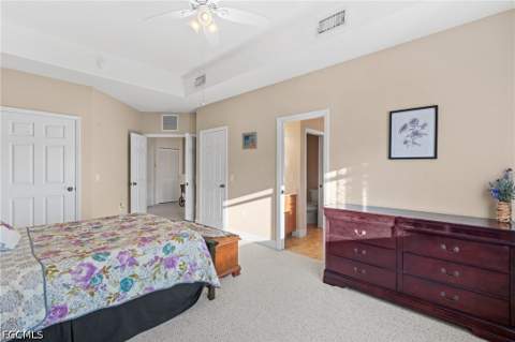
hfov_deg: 96.8
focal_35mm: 16
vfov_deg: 73.6
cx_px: 258
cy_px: 171
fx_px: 229
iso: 200
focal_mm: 16
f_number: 9
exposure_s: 1/6
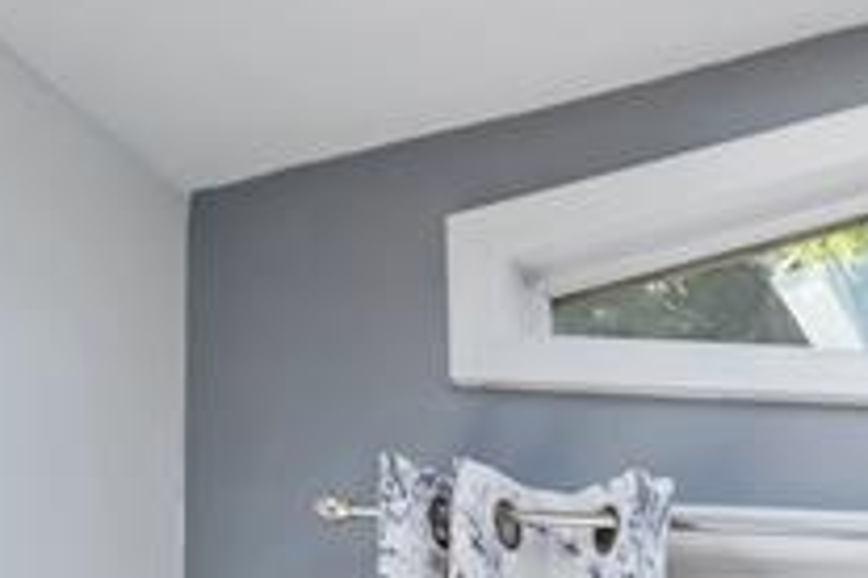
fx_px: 1905
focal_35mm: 79
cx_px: 1627
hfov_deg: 18.8
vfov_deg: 13.7
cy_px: 1269
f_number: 8
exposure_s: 1/50
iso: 400
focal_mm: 16
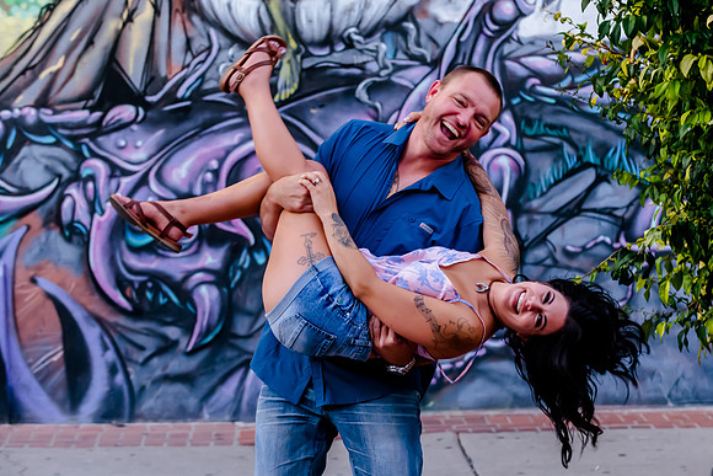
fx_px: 2497
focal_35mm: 126
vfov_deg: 10.9
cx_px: 414
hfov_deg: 16.2
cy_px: 239
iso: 2000
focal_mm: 95
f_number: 5
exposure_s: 1/80
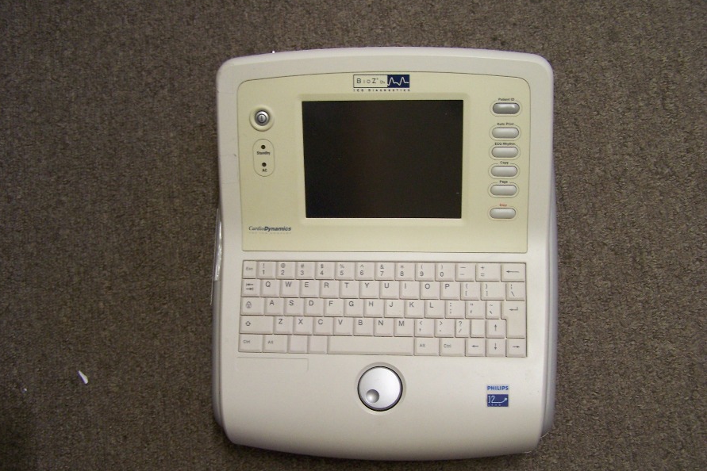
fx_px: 785
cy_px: 232
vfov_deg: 33.4
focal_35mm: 40
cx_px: 351
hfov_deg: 48.5
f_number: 2.8
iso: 140
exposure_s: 1/25
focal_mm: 6.3
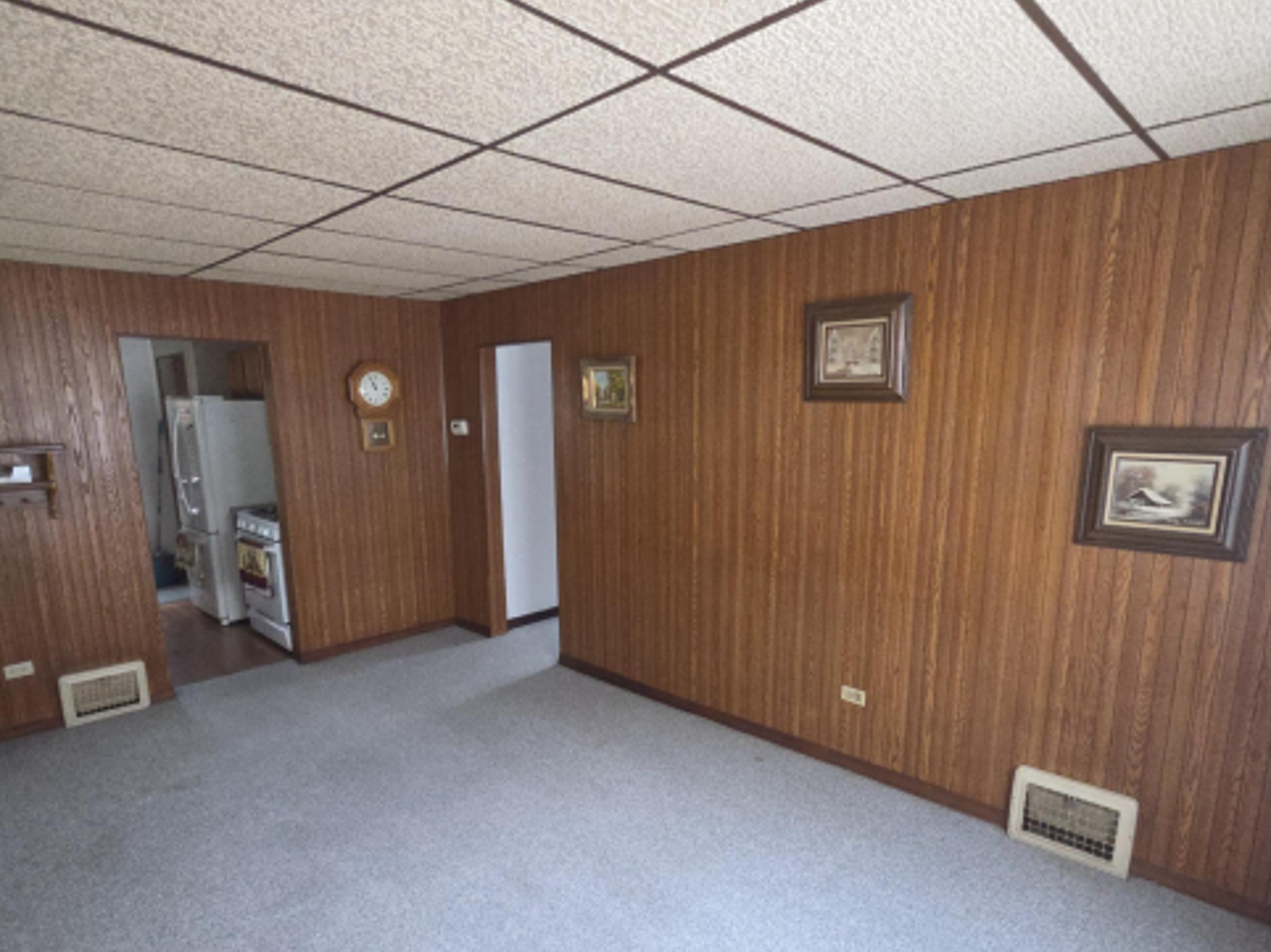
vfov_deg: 71.0
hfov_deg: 87.7
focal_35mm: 18
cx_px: 613
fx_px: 661
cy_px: 559
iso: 400
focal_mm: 2.2
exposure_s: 1/30
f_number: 2.2
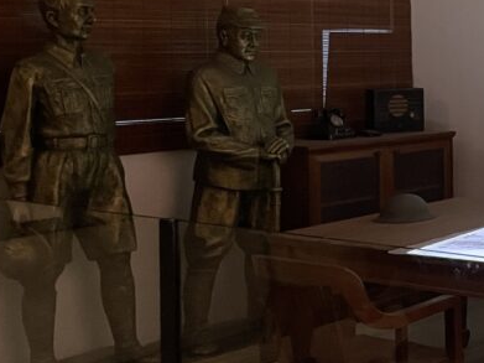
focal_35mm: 71
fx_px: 992
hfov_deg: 23.8
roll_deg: +0.5
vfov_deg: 20.5
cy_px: 68
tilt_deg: +0.0
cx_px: 644
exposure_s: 1/50
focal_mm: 4.2
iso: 320
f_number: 1.6
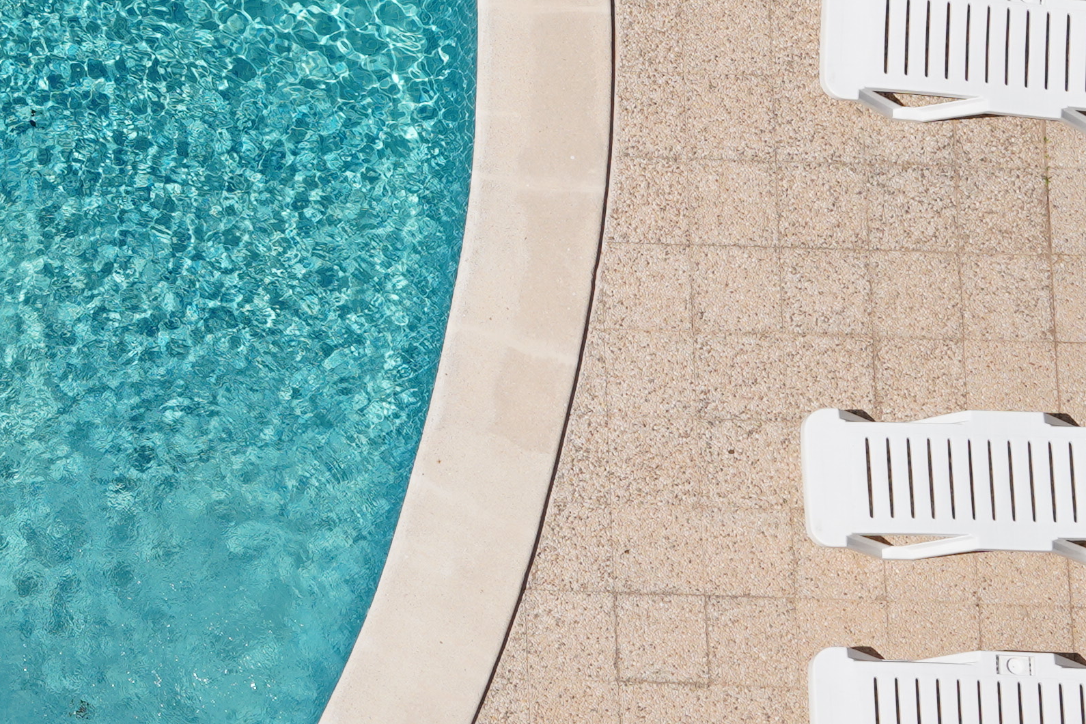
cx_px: -592
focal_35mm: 317
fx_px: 9562
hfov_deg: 6.4
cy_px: -48
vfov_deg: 4.3
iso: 100
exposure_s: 1/640
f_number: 7.1
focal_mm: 56
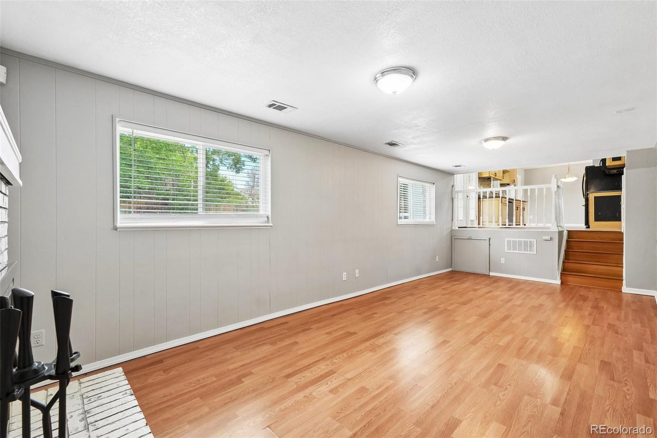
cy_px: 219
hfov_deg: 100.4
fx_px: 274
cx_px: 328
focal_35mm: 15
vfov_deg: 77.3
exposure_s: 1/13
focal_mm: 10
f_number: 8
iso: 800
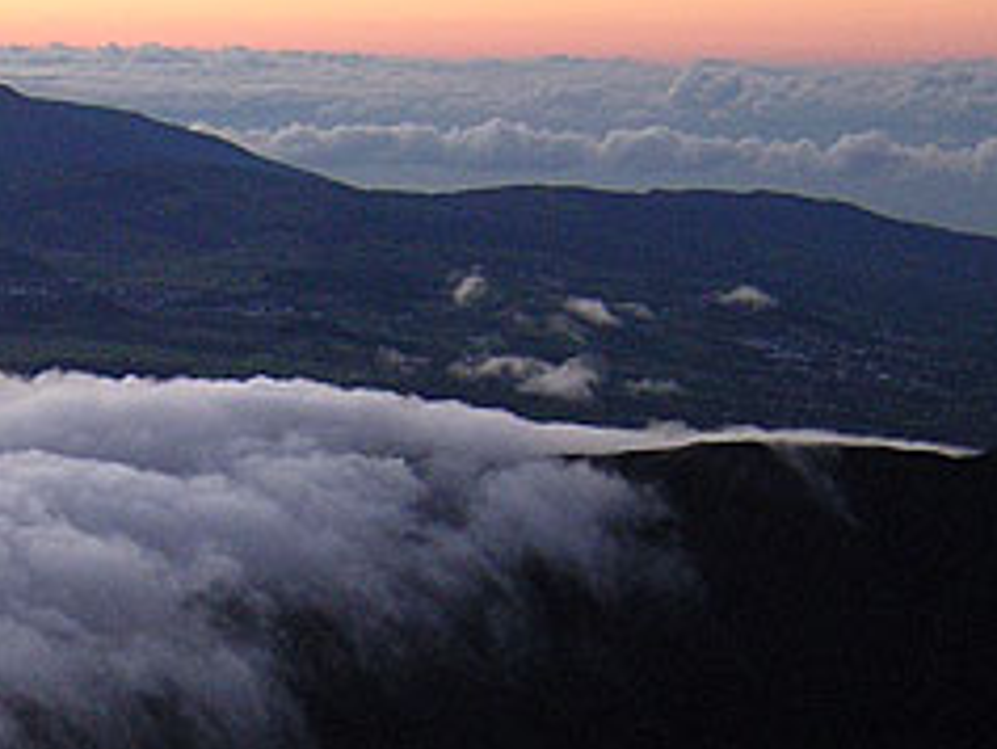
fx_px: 3170
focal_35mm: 110
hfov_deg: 17.6
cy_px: 585
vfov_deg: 13.4
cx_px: 101
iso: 400
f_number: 3.3
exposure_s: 1/60.1
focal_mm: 7.6
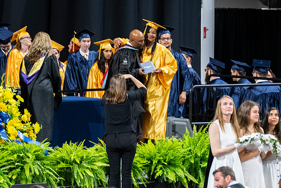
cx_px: 169
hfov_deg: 5.1
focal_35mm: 404
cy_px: 97
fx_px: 3159
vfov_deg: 3.4
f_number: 4
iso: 2000
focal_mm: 200
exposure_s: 1/200
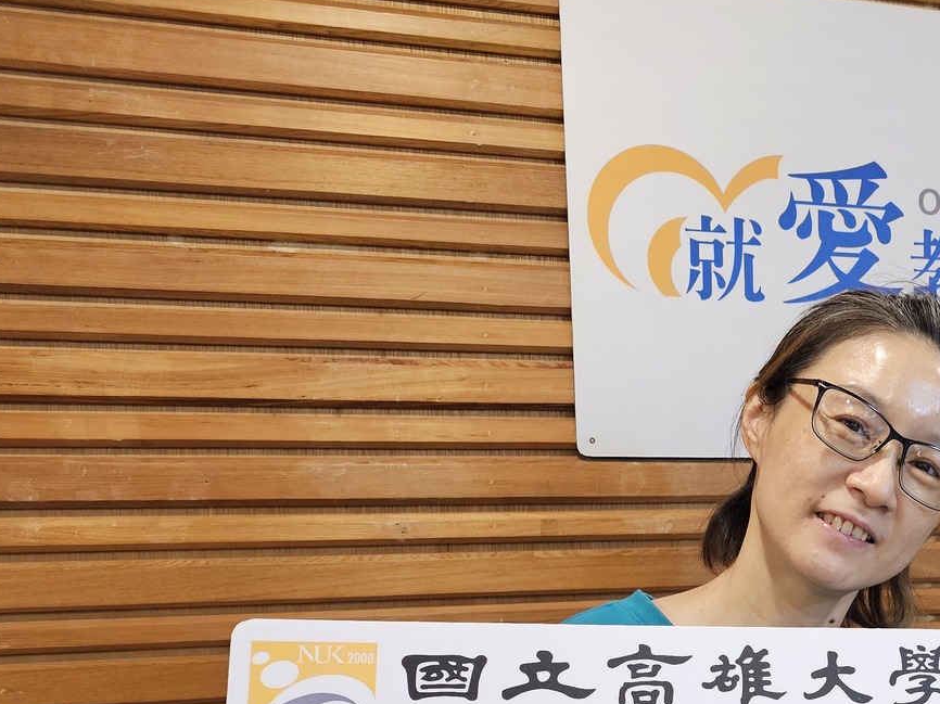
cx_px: 888
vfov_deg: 27.1
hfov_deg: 34.8
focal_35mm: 51
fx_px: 1385
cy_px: 682
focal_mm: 6.3
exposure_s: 1/120
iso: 640
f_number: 1.7
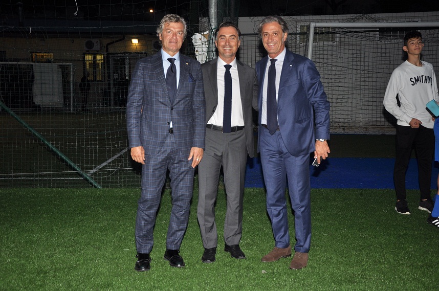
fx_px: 639
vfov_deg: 25.7
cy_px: 146
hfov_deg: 37.9
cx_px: 220
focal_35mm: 52
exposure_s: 1/125
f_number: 4.5
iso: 200
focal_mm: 35
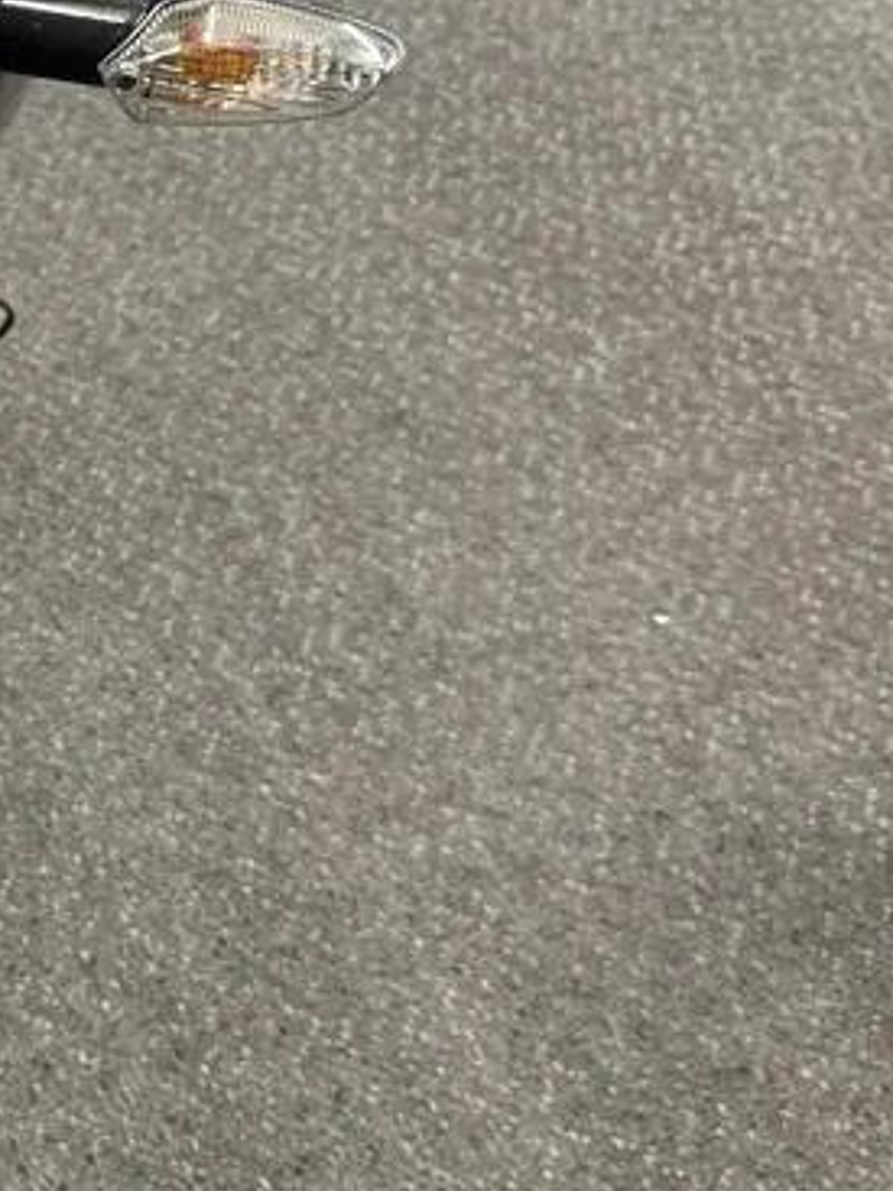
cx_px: -318
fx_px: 2306
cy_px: 153
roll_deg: -0.5
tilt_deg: -33.6
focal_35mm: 67
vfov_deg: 28.0
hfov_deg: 19.9
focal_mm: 6.86
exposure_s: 1/50
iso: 200
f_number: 1.78
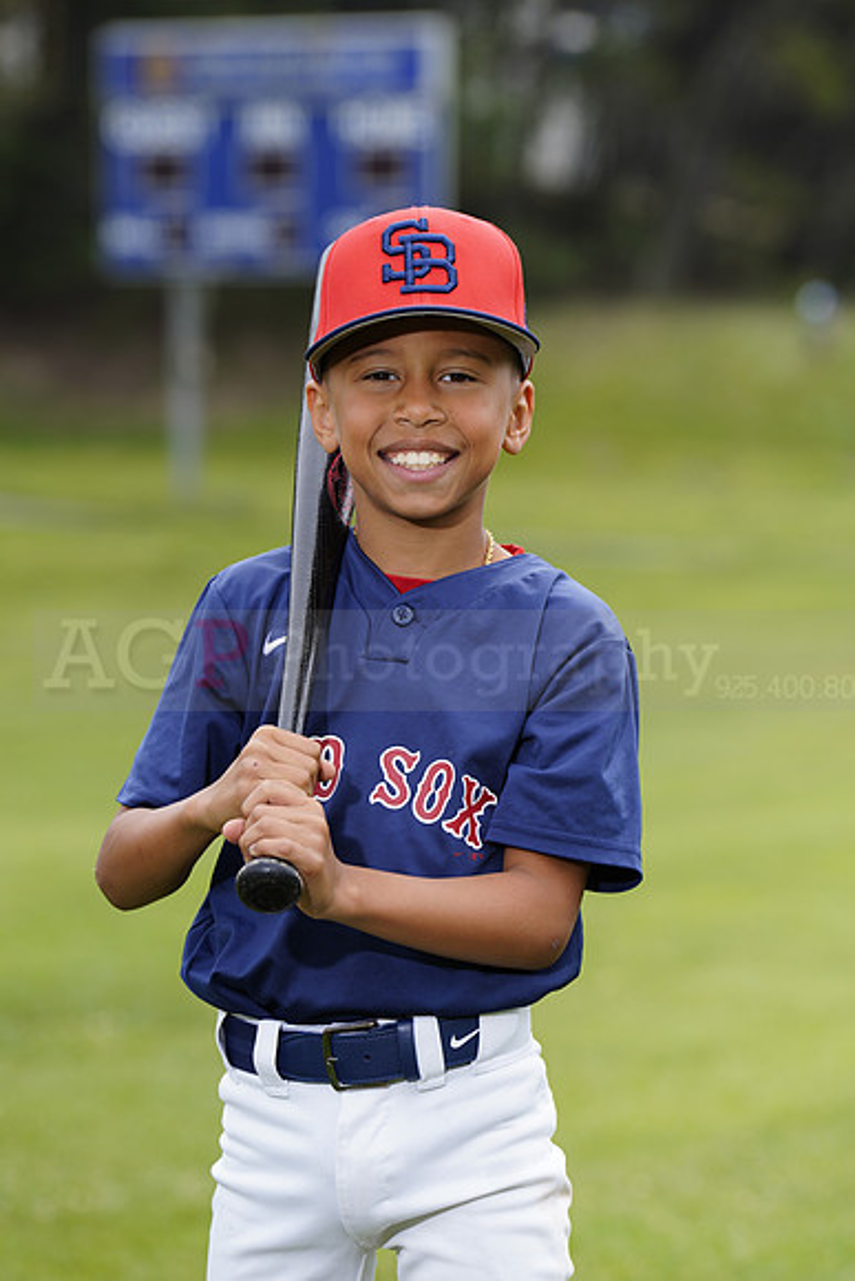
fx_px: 7120
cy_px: 640
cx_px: 428
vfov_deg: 10.3
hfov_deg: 6.9
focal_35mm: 200
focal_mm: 200
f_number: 6.3
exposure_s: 1/250
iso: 100
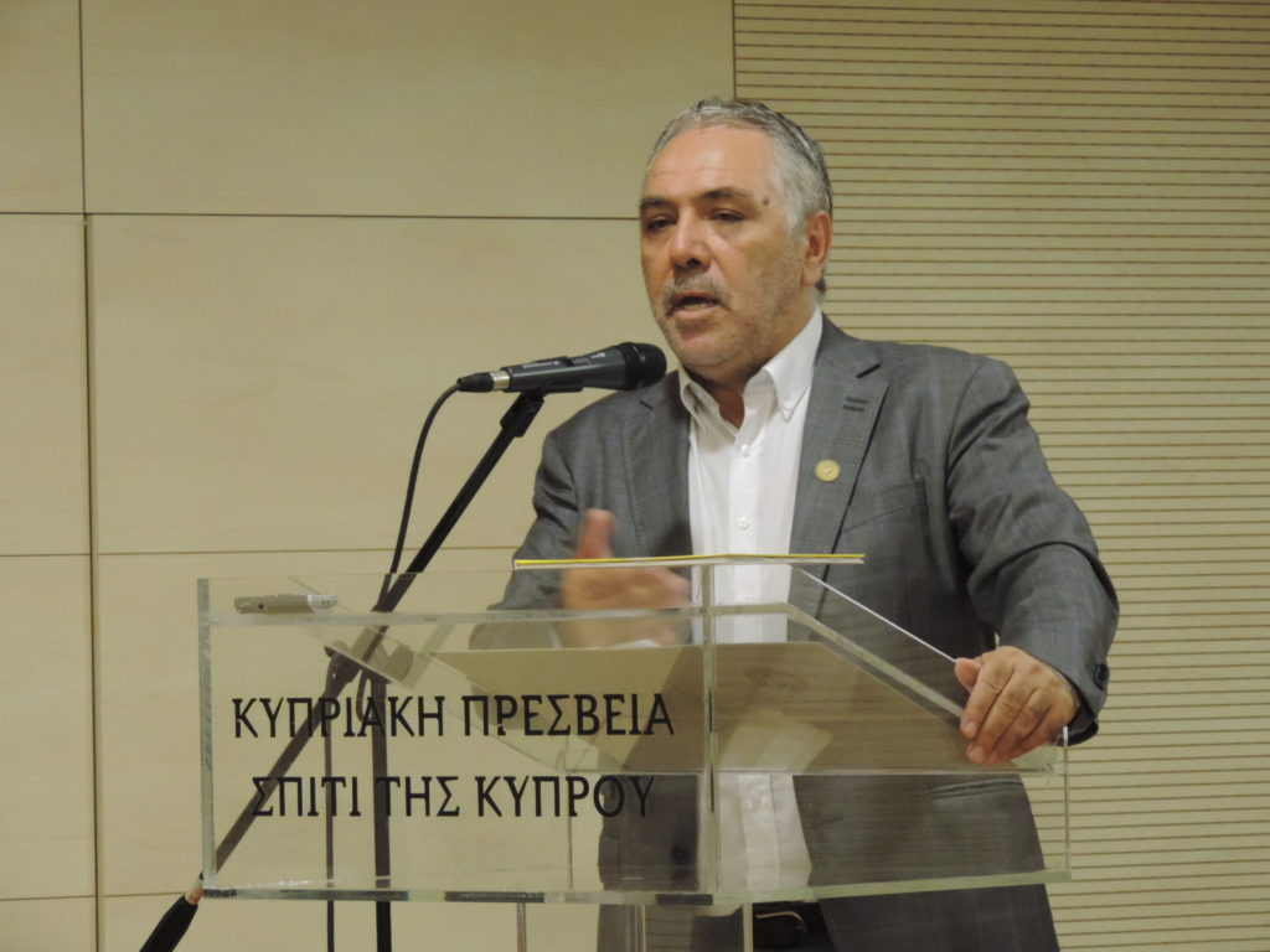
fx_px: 7338
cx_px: 635
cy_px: 476
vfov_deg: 7.4
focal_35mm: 200
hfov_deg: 9.9
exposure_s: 1/20
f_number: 4.6
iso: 800
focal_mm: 35.6
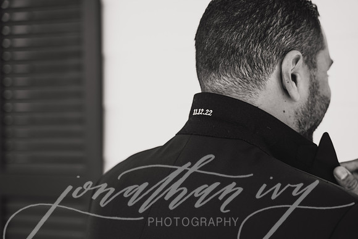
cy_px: 120
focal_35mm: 66
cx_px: 179
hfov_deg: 30.6
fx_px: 654
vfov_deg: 20.7
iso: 80
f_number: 3.5
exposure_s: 1/250
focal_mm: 65.8
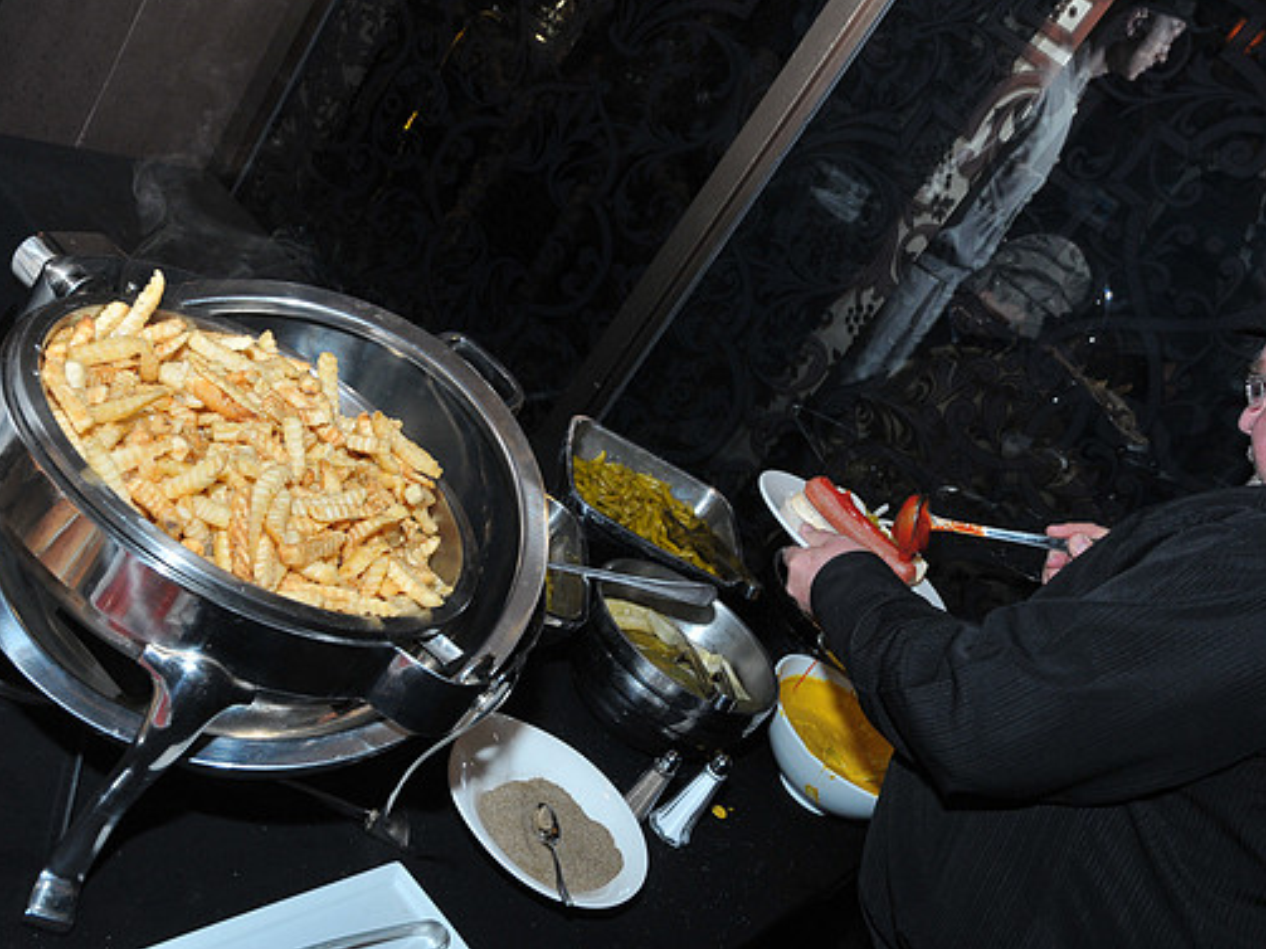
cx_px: 554
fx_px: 1519
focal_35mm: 42
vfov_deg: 34.7
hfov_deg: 45.1
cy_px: 467
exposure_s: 1/50
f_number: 5.6
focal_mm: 25
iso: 500
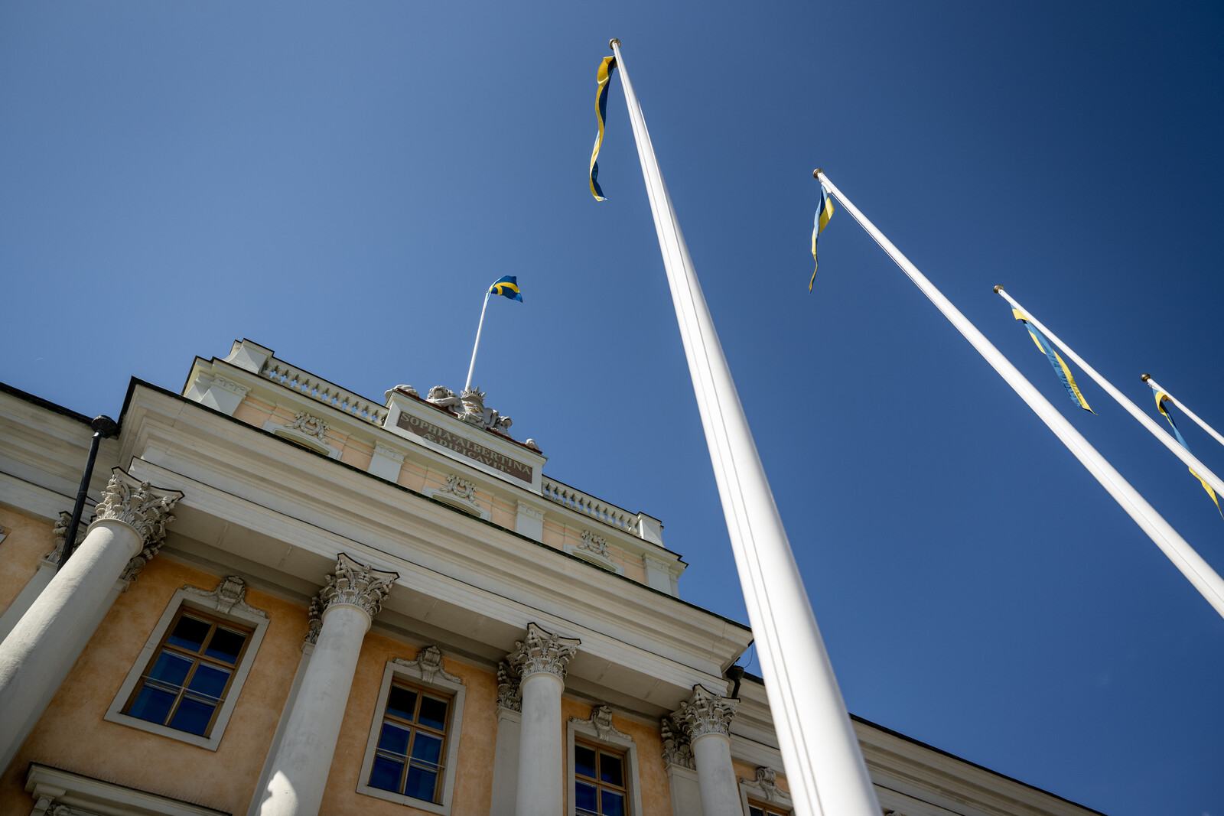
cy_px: 408
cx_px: 612
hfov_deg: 73.7
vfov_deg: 53.1
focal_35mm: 24
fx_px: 816
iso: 400
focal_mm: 24
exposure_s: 1/3200
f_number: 3.5
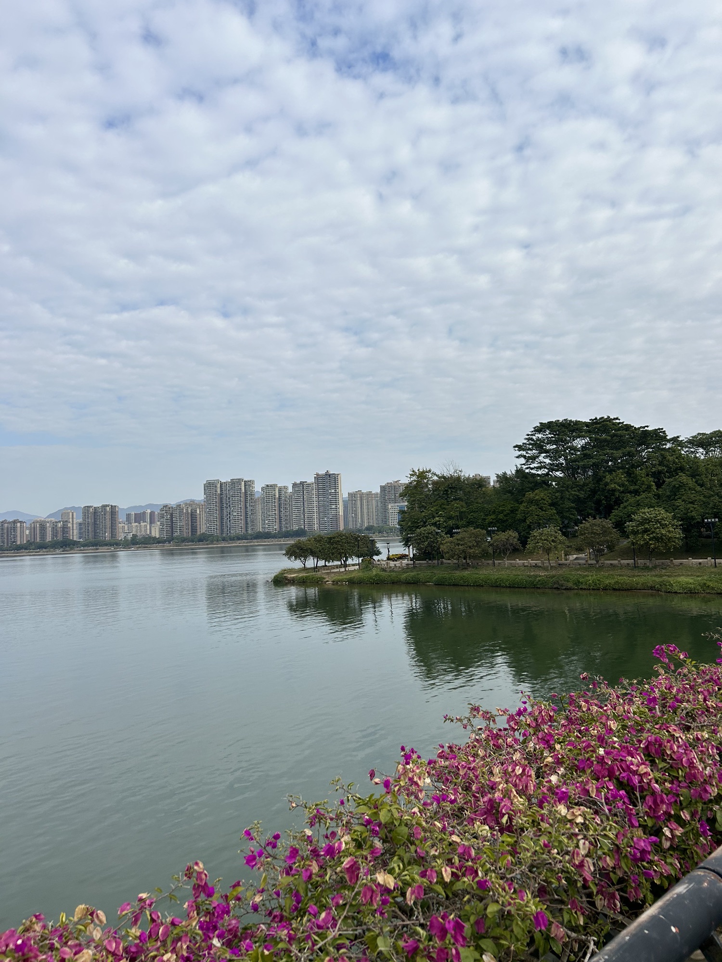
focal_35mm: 26
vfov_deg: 67.3
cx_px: 361
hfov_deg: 53.1
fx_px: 723
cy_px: 481
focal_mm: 5.7
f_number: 1.5
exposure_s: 1/4831
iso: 50
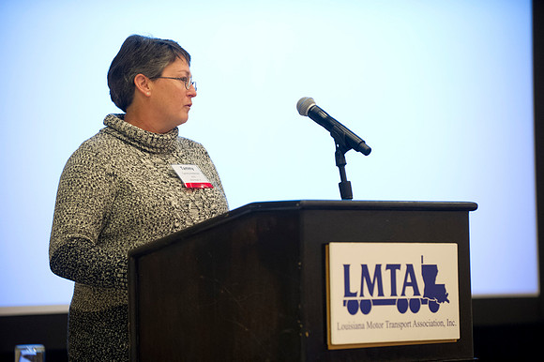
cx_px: 272
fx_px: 2039
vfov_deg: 10.1
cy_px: 181
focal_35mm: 135
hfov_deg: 15.2
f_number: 2.8
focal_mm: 135
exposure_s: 1/60
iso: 3200
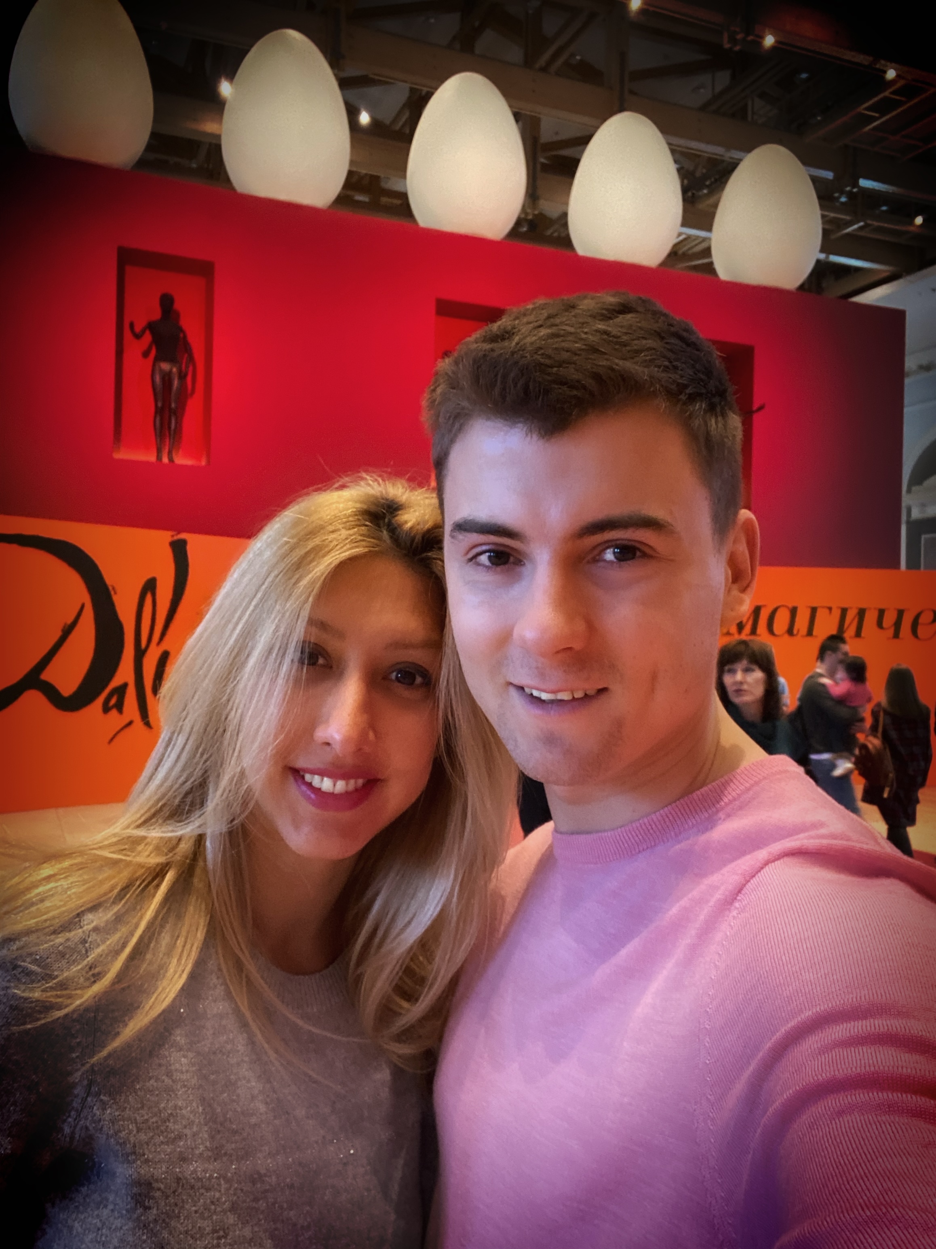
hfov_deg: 46.8
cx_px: 468
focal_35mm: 30
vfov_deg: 60.0
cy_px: 624
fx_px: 1082
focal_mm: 2.71
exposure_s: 1/33
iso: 320
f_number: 2.2
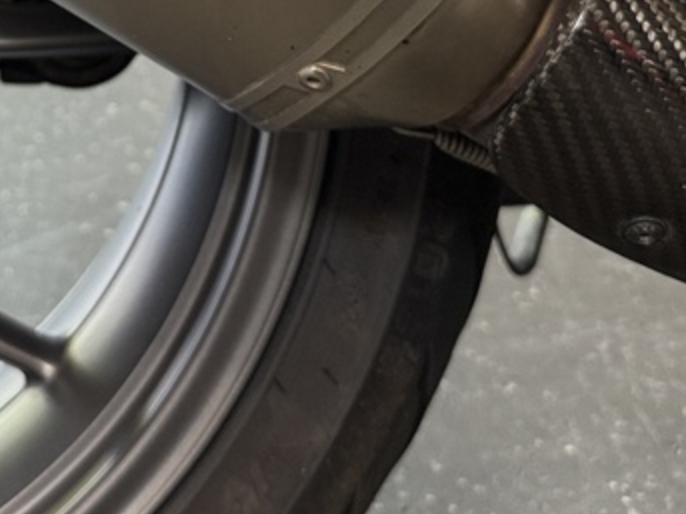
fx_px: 1664
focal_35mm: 84
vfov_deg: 15.9
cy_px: -284
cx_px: 34
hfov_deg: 22.6
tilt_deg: -9.5
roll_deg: -1.1
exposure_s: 1/100
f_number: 1.78
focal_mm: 6.76
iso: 200
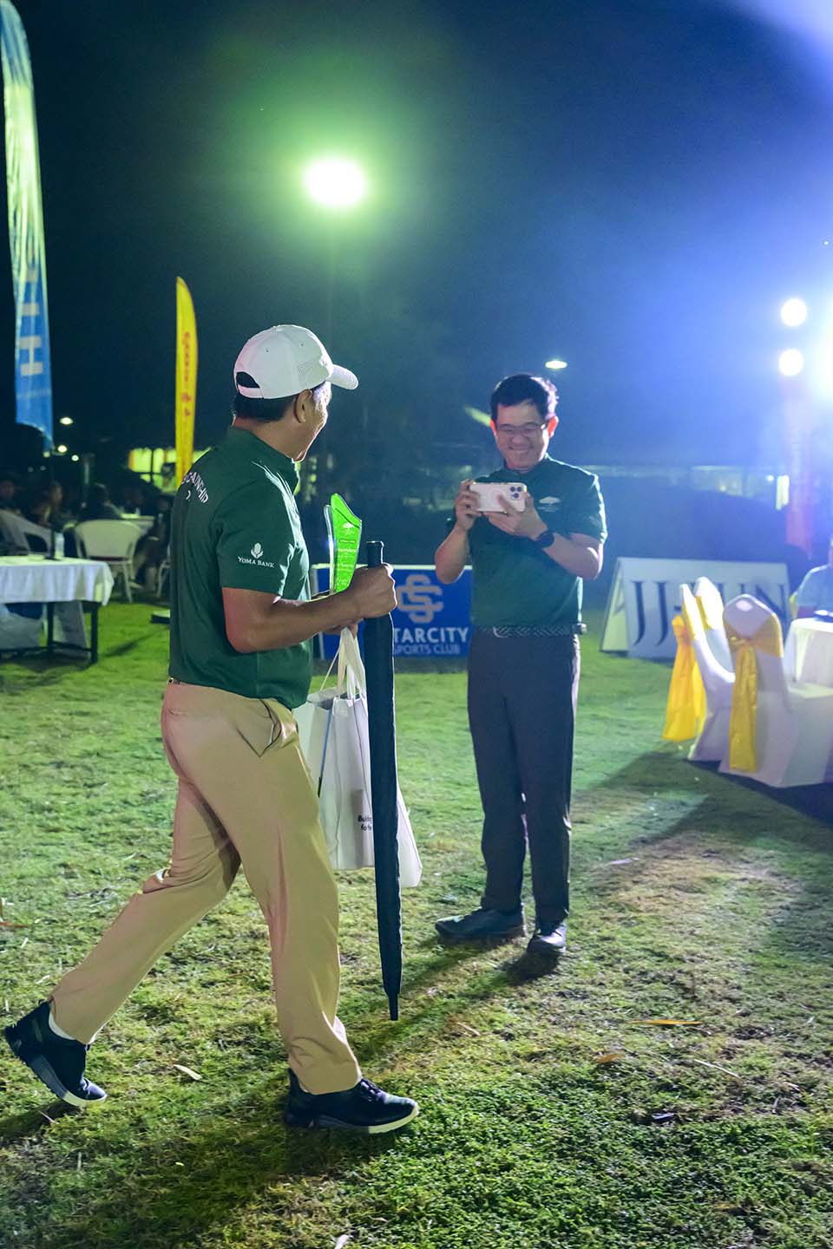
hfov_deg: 30.5
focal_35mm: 44
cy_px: 624
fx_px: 1527
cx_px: 416
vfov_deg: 44.5
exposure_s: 1/250
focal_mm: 44
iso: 12800
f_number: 4.5
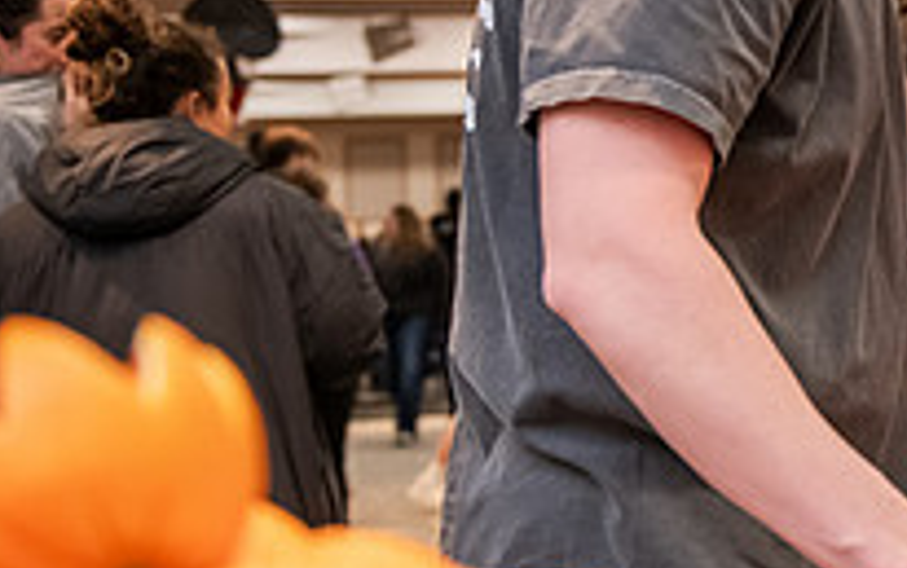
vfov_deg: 14.1
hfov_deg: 20.8
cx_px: 1127
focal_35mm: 92
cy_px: 68
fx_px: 2275
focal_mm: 32
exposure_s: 1/200
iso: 2500
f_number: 3.2
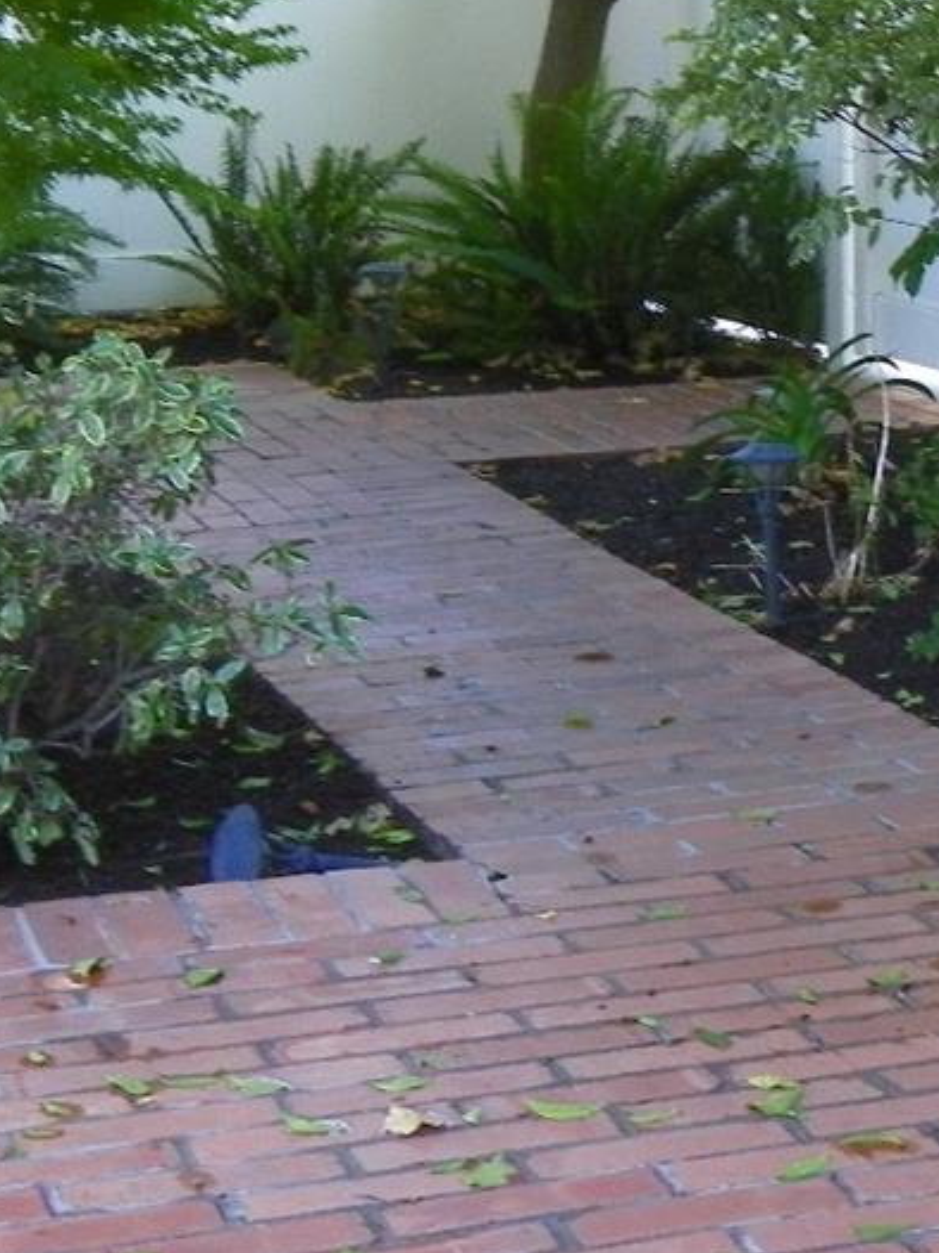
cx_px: 1201
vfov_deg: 20.1
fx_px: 3511
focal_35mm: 97
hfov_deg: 14.6
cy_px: 276
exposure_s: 1/30
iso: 80
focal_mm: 6.1
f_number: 3.2
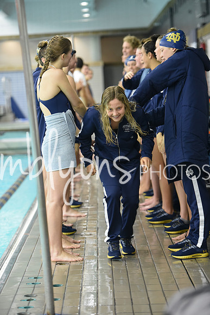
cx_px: 105
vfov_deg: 17.1
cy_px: 158
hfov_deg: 11.4
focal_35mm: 120
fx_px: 1049
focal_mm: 120
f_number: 2.8
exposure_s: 1/400
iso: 3200
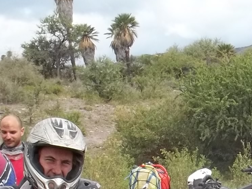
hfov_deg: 14.8
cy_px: 260
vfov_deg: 11.2
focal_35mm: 128
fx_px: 932
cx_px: 309
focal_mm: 5.9
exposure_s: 1/500
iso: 64
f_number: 3.3
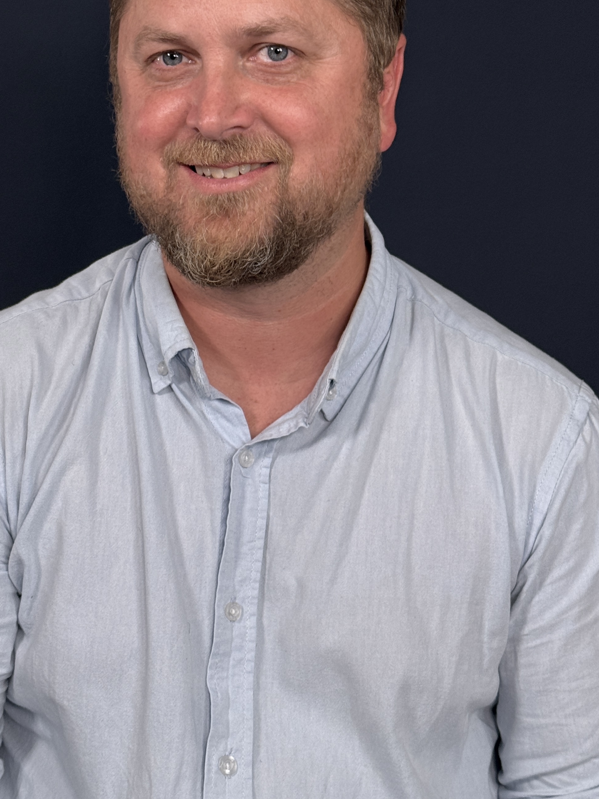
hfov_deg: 19.6
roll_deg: -1.2
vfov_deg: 25.9
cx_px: 254
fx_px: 1730
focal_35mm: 75
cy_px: 327
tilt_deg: -5.6
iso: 125
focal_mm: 6.76
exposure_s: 1/60
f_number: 1.78
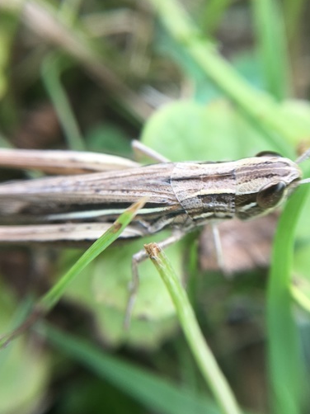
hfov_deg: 38.6
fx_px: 442
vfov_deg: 50.1
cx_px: 145
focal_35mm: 37
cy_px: 195
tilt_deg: -71.7
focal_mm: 4.15
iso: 25
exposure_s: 1/100
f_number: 2.2
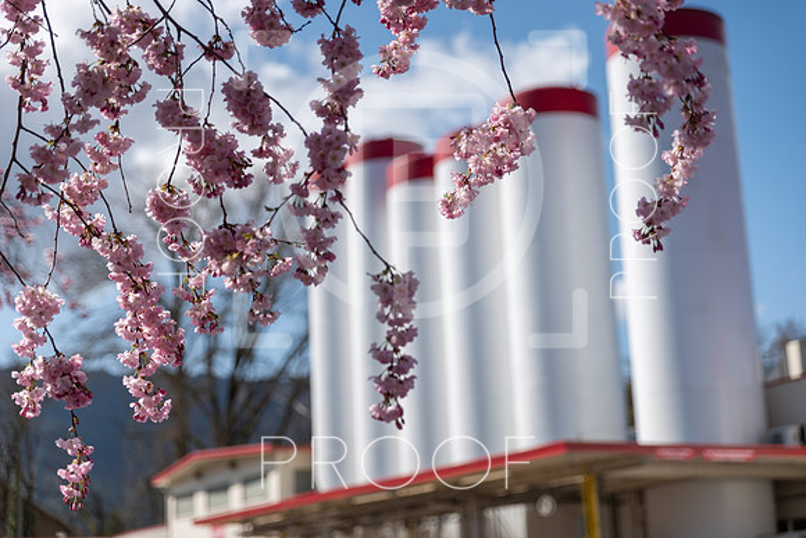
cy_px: 269
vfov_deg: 20.9
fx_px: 1456
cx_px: 403
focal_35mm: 65
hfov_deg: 31.0
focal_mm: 65
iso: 100
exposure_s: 1/4000
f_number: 2.8
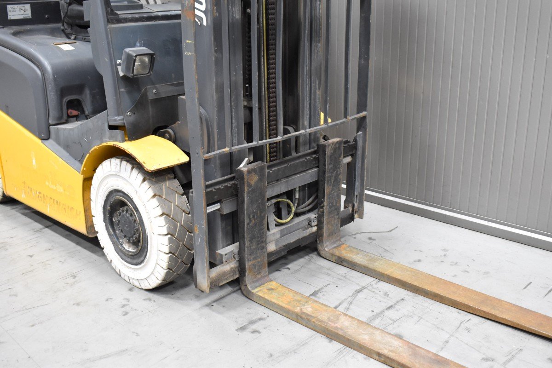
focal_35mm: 39
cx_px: 276
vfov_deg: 34.2
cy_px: 184
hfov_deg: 49.6
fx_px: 598
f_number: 5
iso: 1600
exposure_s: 1/25
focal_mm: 26
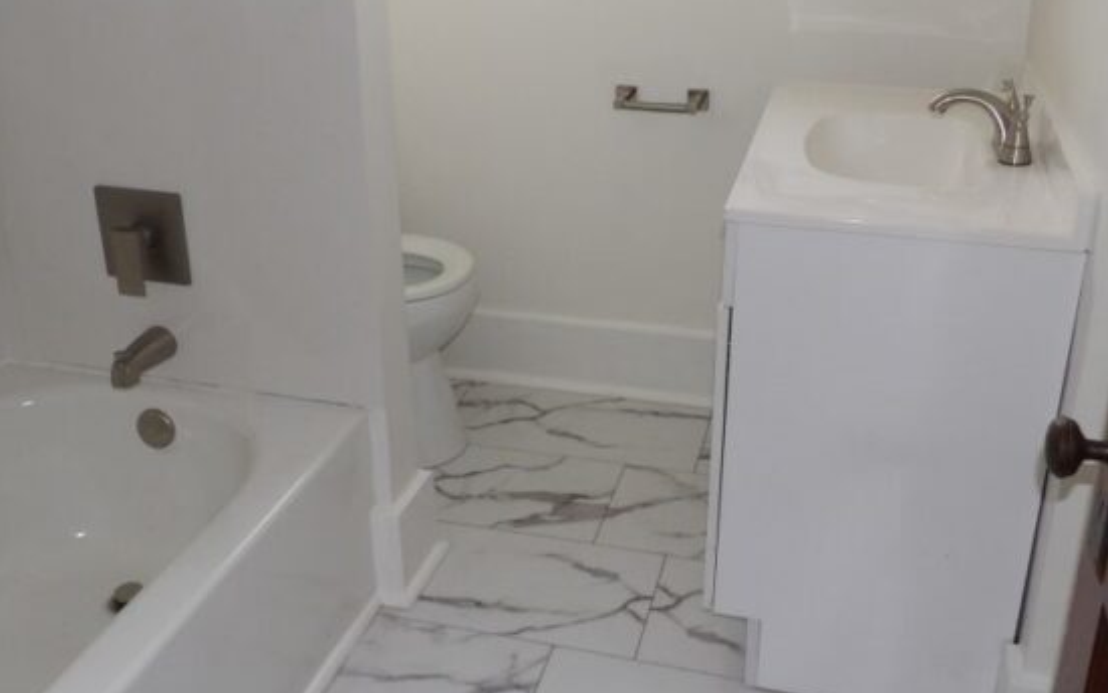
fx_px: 1118
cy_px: 272
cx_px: 562
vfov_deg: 34.3
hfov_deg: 52.7
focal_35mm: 37
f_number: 3.2
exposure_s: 1/33
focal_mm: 4.3
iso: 200
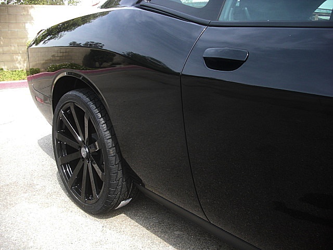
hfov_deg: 51.4
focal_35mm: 36
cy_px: 125
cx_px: 166
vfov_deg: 39.7
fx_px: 346
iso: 50
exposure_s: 1/200
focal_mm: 6.3
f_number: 2.8
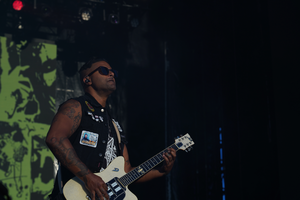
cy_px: 100
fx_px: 875
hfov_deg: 19.5
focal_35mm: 105
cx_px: 150
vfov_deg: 13.0
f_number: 7.1
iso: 100
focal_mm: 105
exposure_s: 1/400
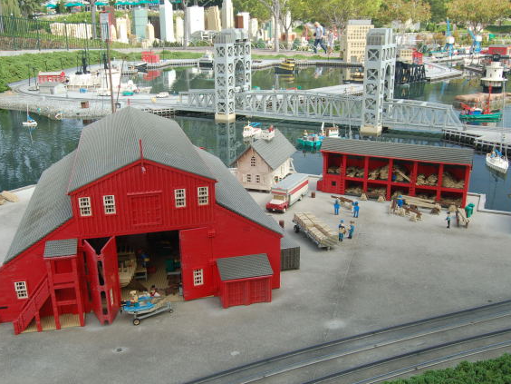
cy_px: 192
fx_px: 531
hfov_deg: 51.3
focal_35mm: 36
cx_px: 243
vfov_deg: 39.7
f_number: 5.6
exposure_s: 1/125
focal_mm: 22
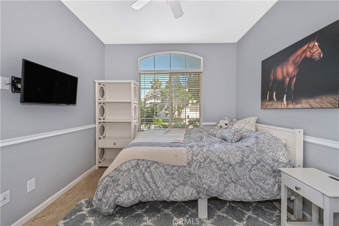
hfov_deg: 104.2
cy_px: 113
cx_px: 170
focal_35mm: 14
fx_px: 132
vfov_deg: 81.2
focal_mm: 14
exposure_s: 1/125
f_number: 5.6
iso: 640
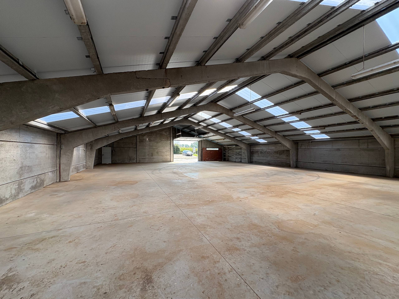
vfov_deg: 85.7
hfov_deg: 102.1
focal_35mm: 14
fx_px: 161
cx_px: 200
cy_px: 150
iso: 64
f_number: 2.2
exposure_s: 1/247
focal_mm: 2.22
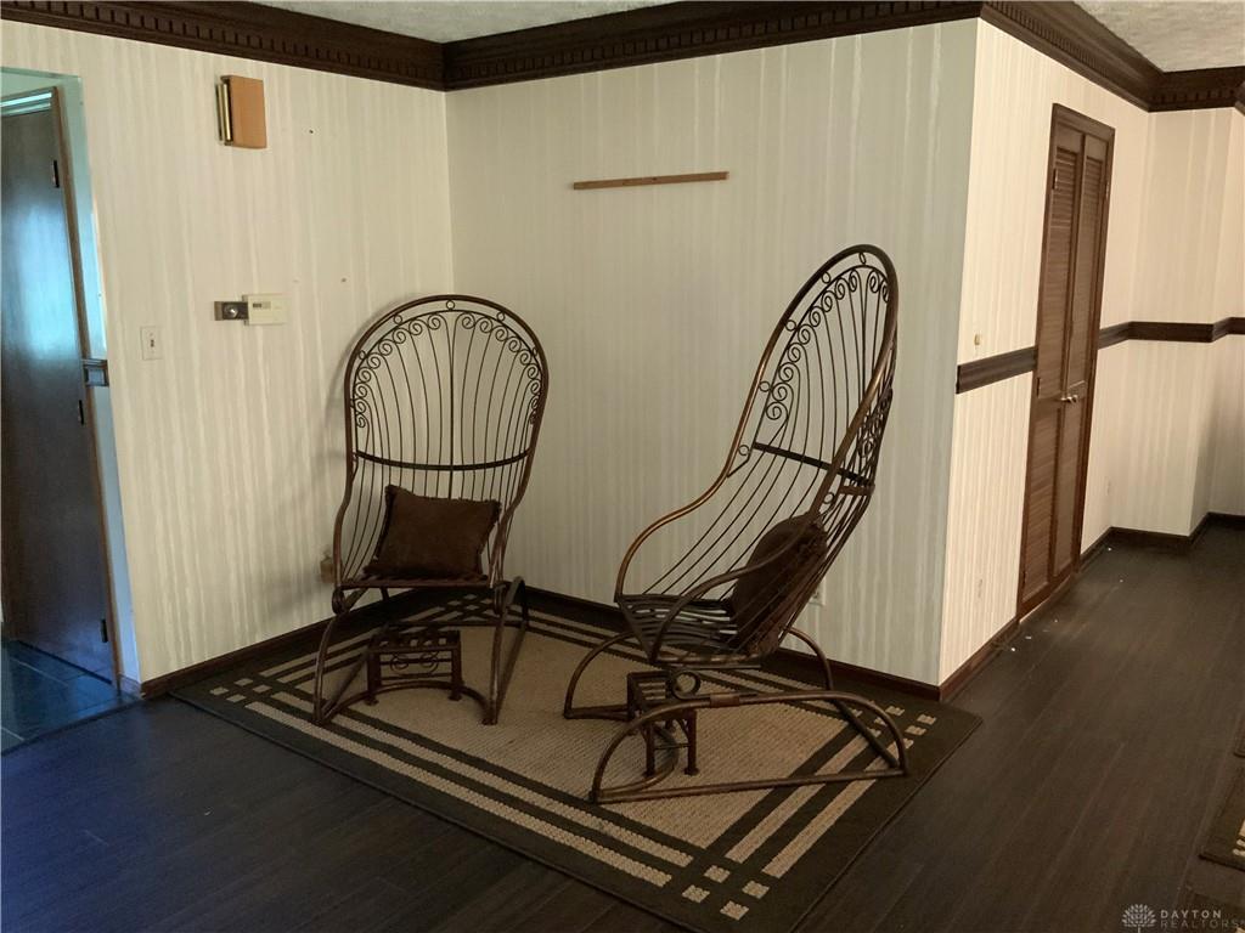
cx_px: 622
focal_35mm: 29
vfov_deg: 48.2
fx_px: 1043
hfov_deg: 61.7
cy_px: 466
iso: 500
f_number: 1.8
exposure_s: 1/30
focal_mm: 3
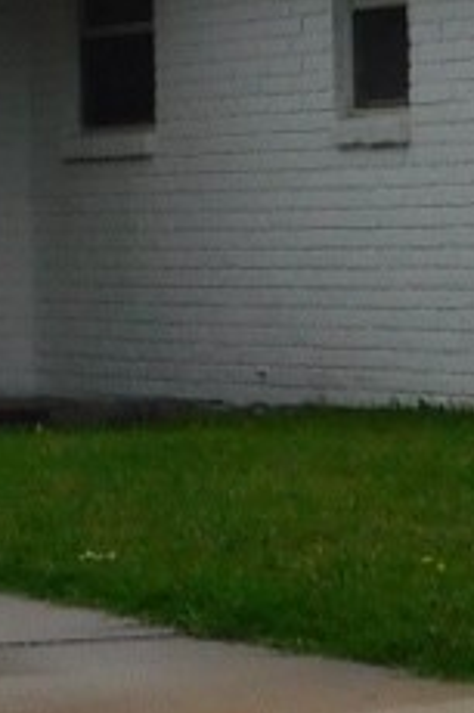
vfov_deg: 9.1
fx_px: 4292
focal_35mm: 217
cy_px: -577
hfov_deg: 6.3
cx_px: -149
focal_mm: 5.3
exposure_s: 1/1250
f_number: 3.2
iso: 125
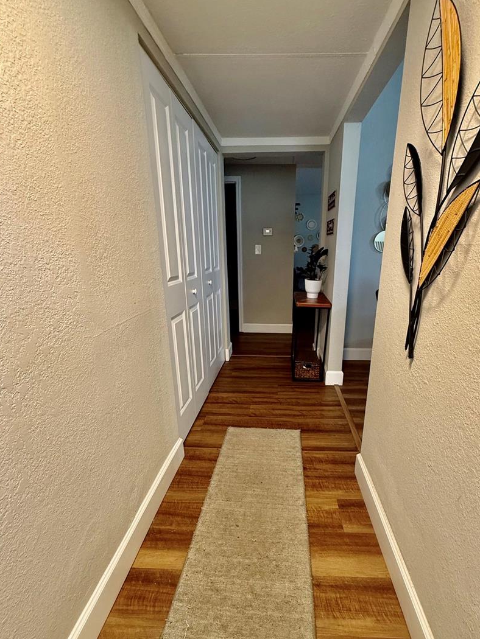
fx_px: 296
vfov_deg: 94.4
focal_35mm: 16
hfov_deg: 77.8
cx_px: 267
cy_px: 333
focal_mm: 2.22
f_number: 2.2
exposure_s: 1/60
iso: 400
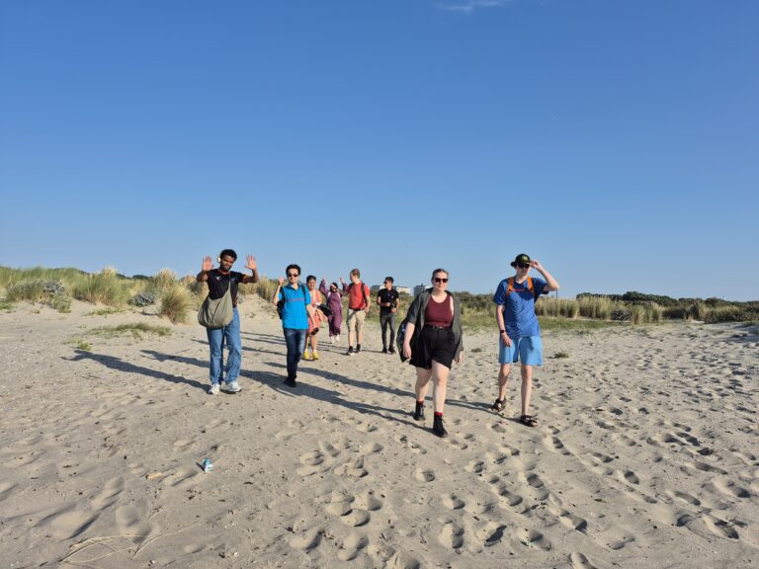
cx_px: 380
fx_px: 504
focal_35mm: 23
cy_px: 284
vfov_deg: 58.9
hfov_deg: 73.9
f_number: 1.8
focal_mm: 5.4
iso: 25
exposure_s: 1/2012
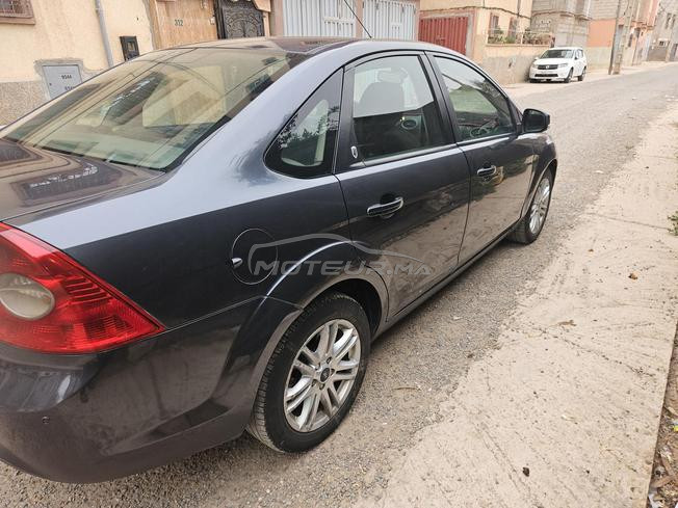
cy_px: 254
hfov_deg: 73.9
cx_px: 339
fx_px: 450
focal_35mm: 23
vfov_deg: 58.9
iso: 32
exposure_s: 1/100
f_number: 1.8
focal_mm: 5.4
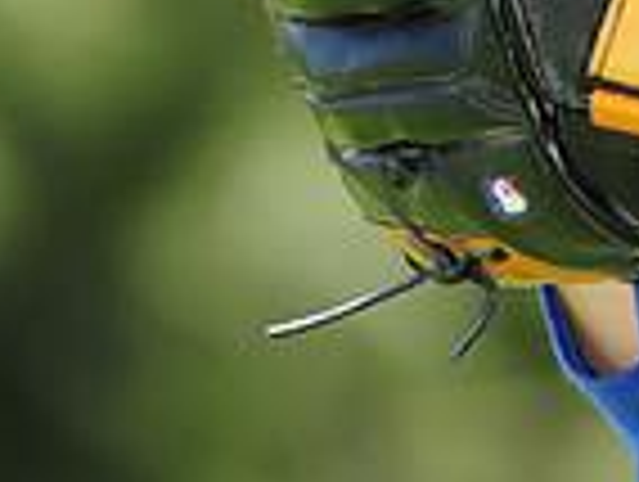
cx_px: 740
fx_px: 18472
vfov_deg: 1.5
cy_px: -428
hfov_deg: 2.0
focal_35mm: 999
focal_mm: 170
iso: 200
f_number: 4
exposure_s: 1/500
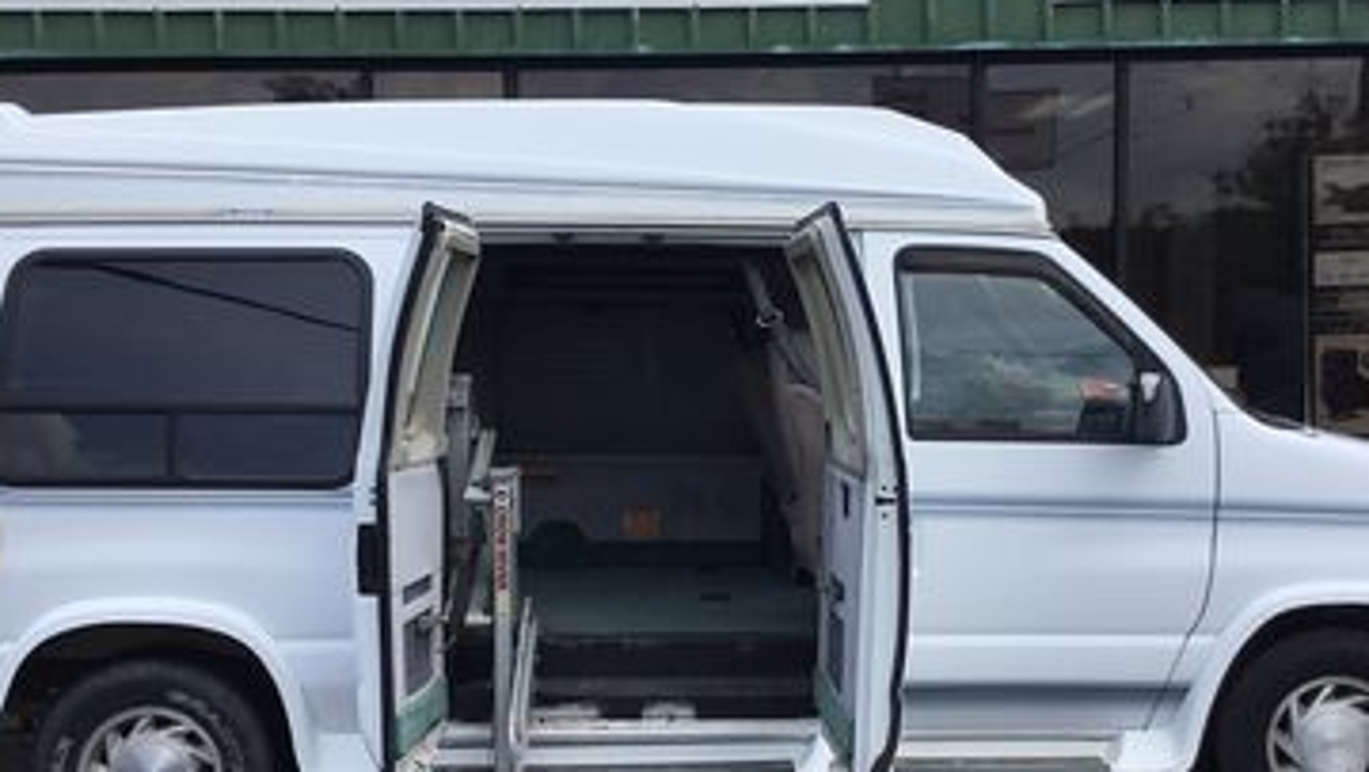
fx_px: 1634
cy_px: 430
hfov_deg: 45.4
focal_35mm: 45
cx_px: 700
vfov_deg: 26.6
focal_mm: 3.3
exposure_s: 1/959
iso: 25
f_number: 2.4
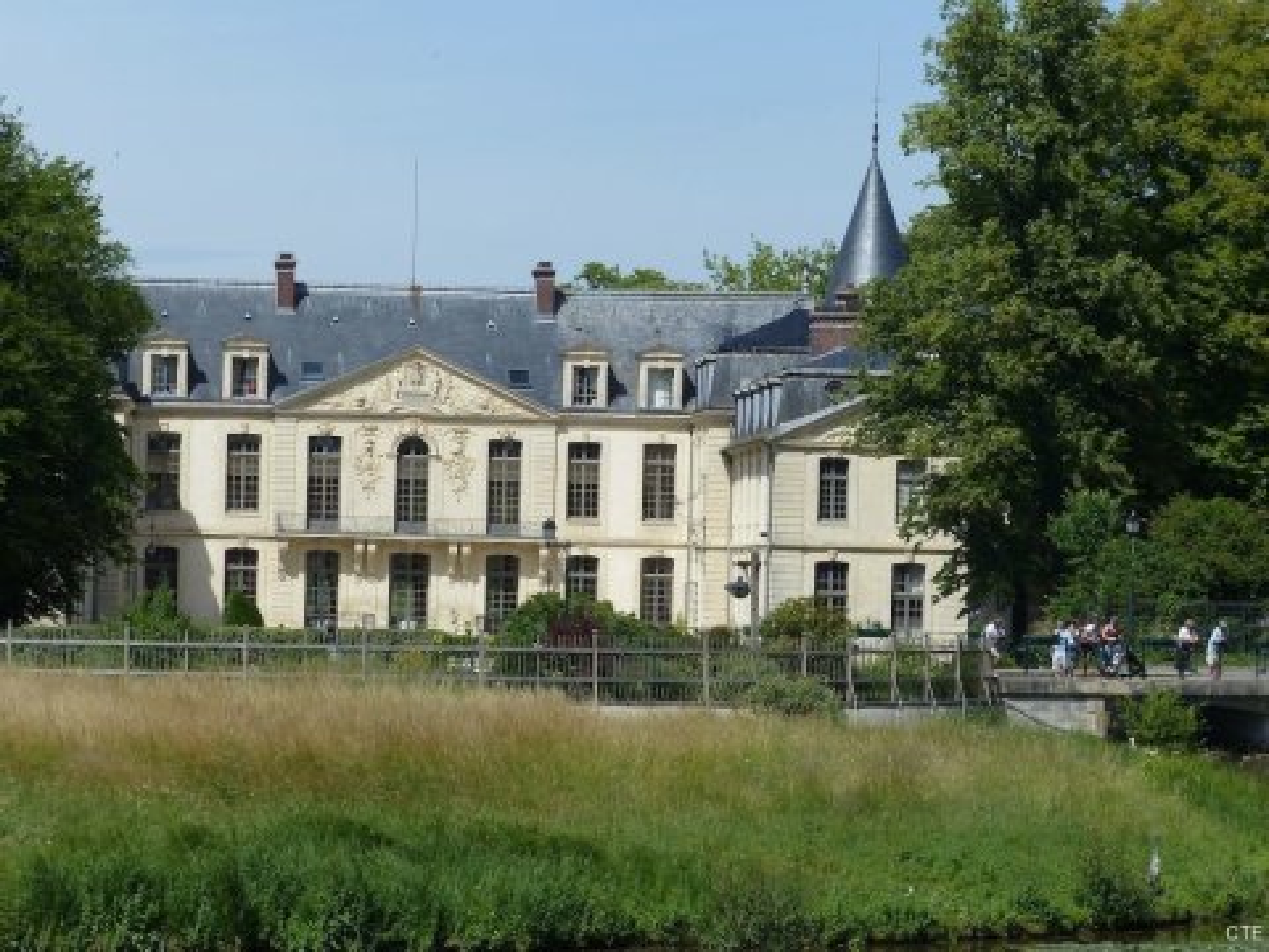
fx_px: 5059
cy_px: 476
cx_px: 634
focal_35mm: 138
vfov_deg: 10.7
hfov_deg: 14.3
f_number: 4
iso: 100
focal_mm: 22.6
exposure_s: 1/1300
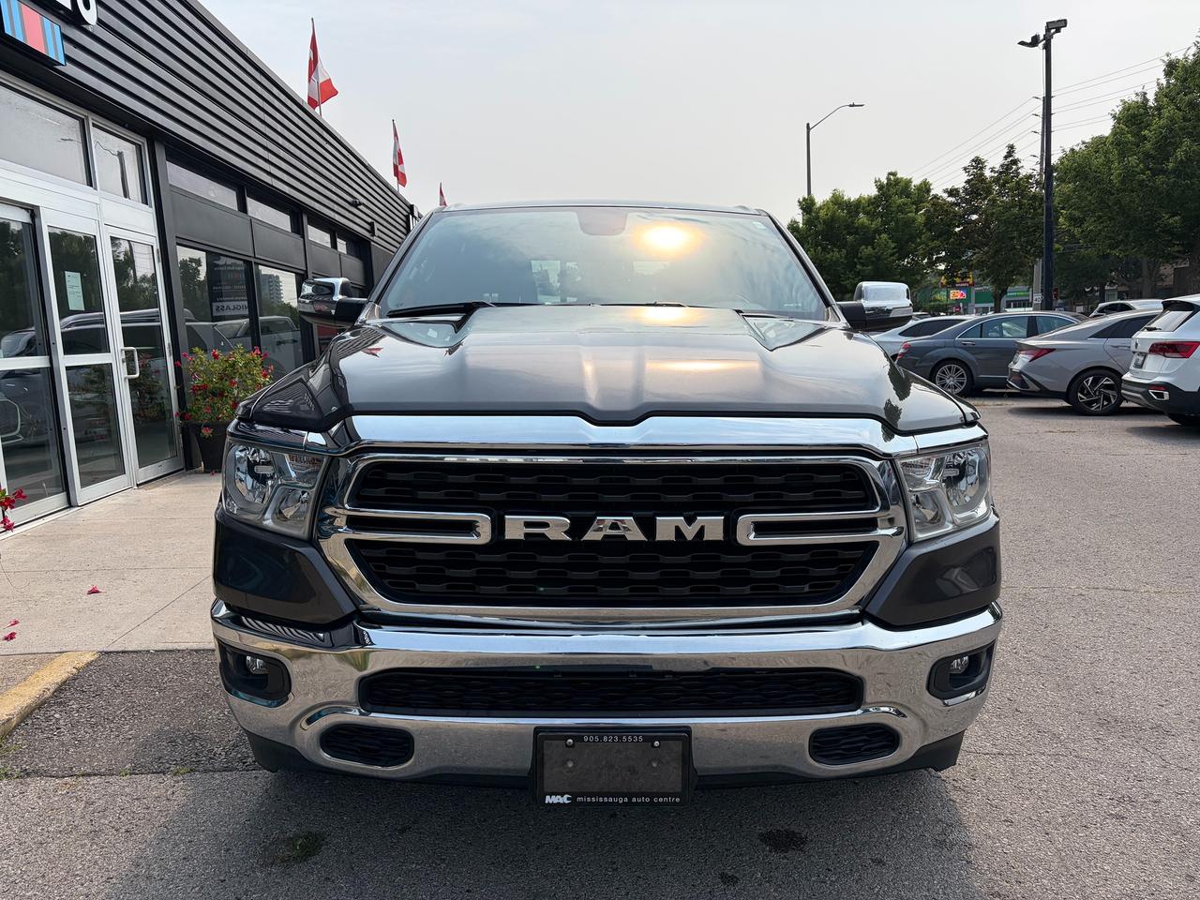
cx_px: 600
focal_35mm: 26
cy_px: 450
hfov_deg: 67.3
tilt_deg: -7.6
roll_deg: +3.7
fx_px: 901
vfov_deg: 53.1
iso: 64
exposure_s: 1/4608
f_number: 1.6
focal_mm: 5.96
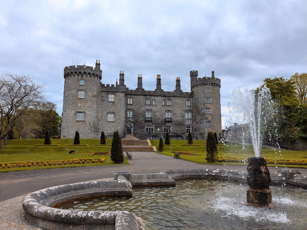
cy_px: 115
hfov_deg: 65.3
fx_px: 239
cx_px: 154
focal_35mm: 27
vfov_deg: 51.4
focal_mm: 4.38
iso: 52
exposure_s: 1/2924
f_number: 1.73
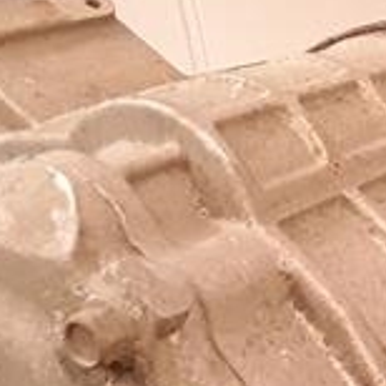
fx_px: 1299
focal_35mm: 103
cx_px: 667
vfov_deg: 16.9
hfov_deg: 15.0
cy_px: 221
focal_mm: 2.91
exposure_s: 1/25
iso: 200
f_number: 1.9
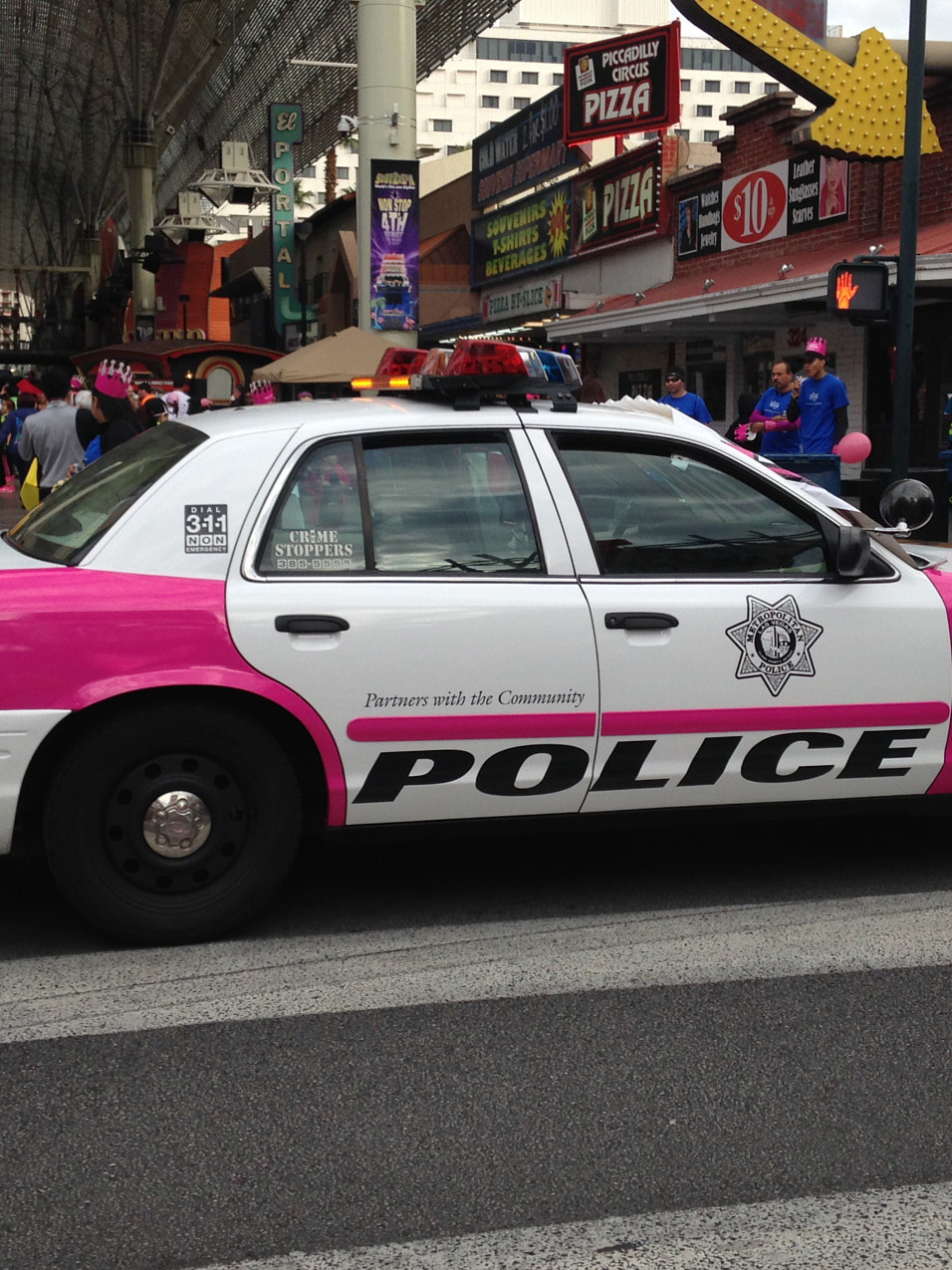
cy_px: 574
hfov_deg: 27.5
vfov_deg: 36.1
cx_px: 510
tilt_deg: -5.1
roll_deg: +0.7
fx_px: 1944
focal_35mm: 53
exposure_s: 1/364
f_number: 2.4
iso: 50
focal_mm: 4.12
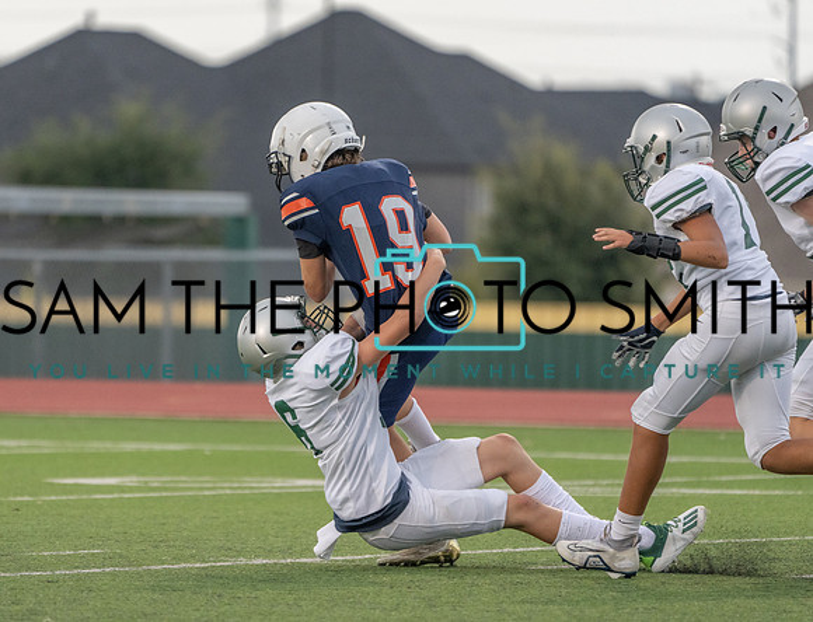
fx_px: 11598
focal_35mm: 490
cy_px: 334
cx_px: 312
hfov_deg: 4.0
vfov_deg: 3.1
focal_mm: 400
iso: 3200
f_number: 5.6
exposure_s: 1/1000
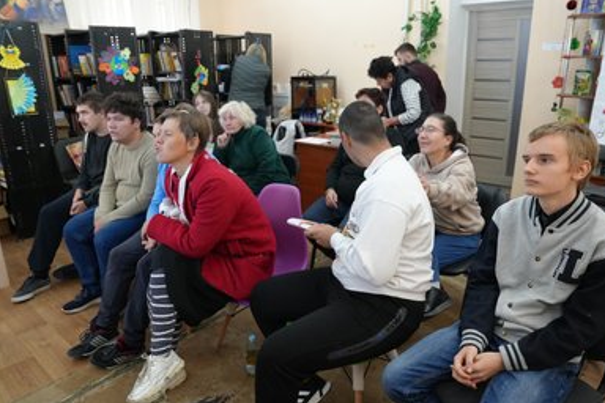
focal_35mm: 25
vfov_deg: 51.3
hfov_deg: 71.5
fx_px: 420
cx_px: 314
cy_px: 198
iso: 5000
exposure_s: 1/160
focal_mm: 24
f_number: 4
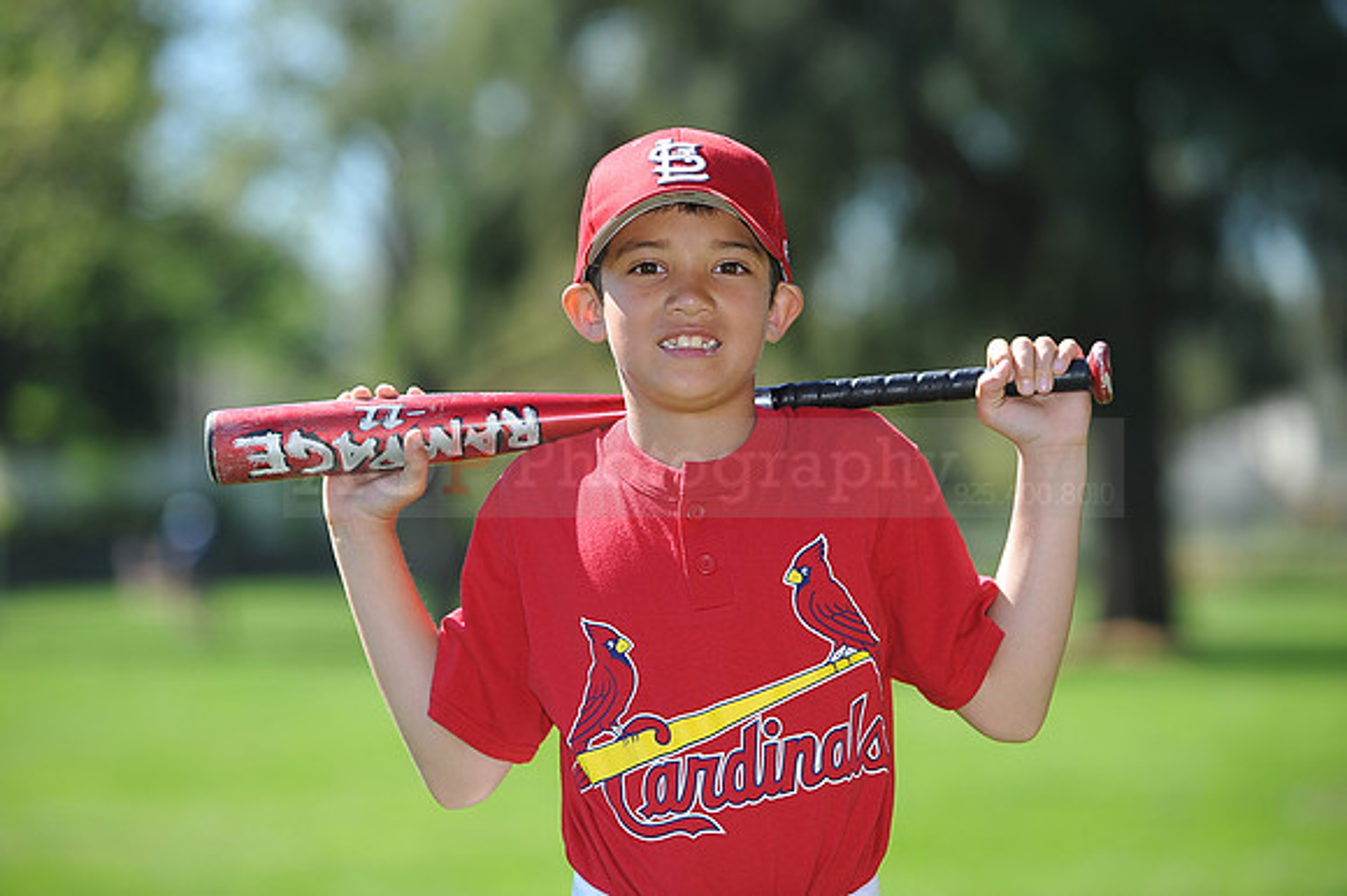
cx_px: 674
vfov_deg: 8.3
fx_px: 6170
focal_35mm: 165
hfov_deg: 12.5
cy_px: 448
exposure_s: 1/640
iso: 200
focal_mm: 165
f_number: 4.5
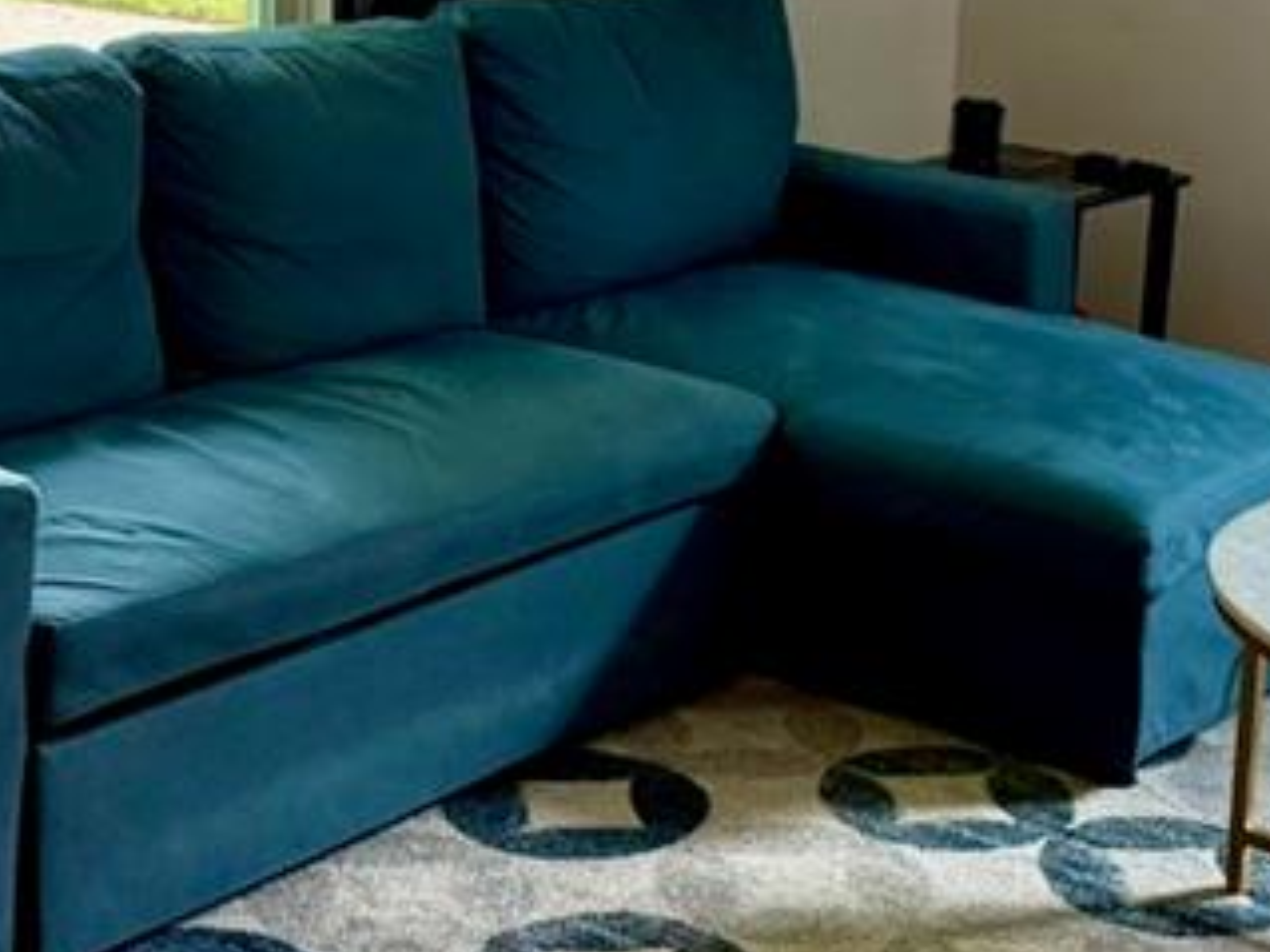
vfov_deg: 19.0
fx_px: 2824
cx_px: 820
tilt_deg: -13.4
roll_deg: -3.5
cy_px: 271
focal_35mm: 77
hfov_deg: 25.2
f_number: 1.78
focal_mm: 6.76
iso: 250
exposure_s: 1/60
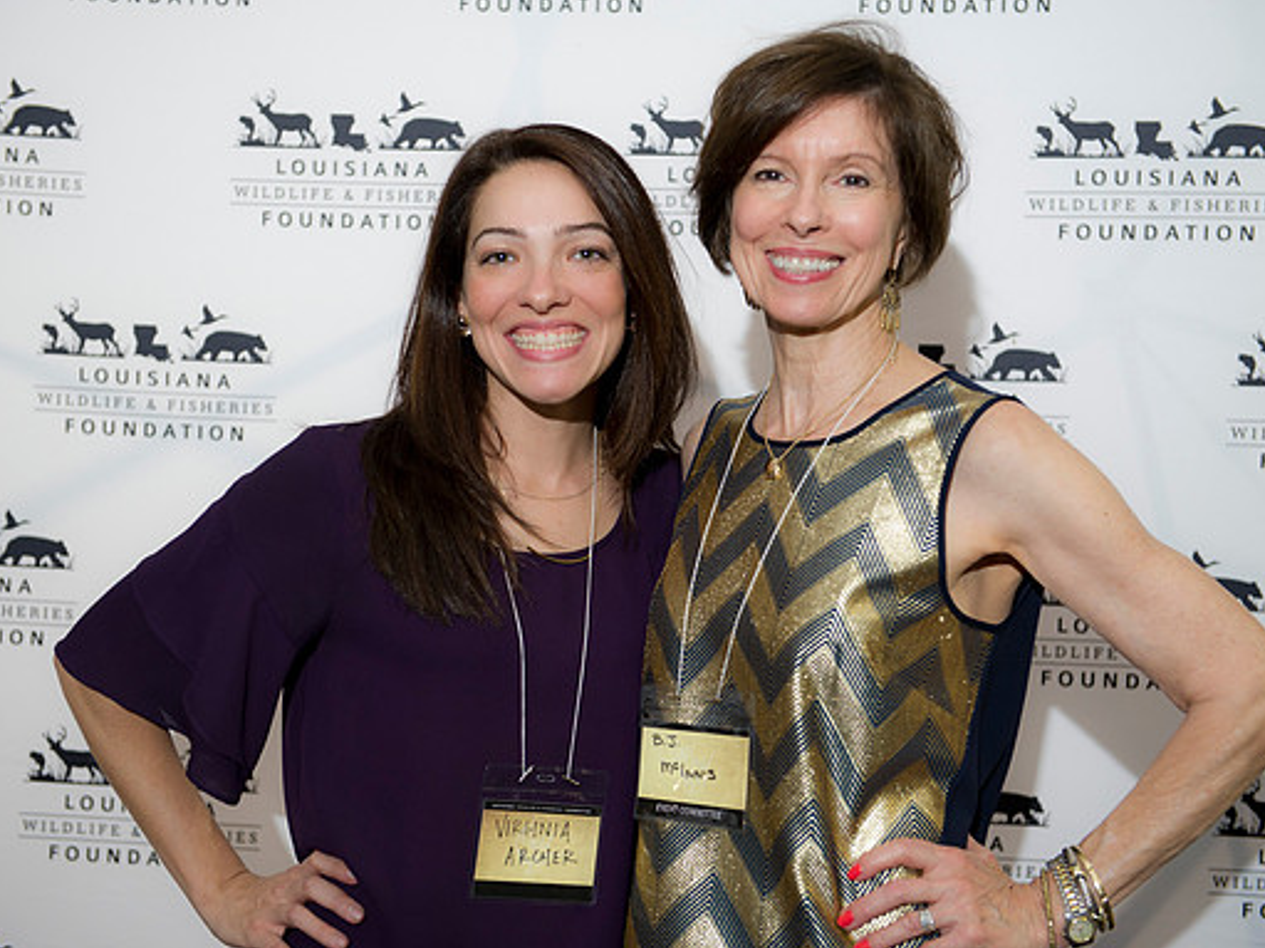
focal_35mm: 60
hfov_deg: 32.2
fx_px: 2192
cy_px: 475
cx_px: 626
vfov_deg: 24.4
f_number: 3.5
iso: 800
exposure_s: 1/125
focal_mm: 55
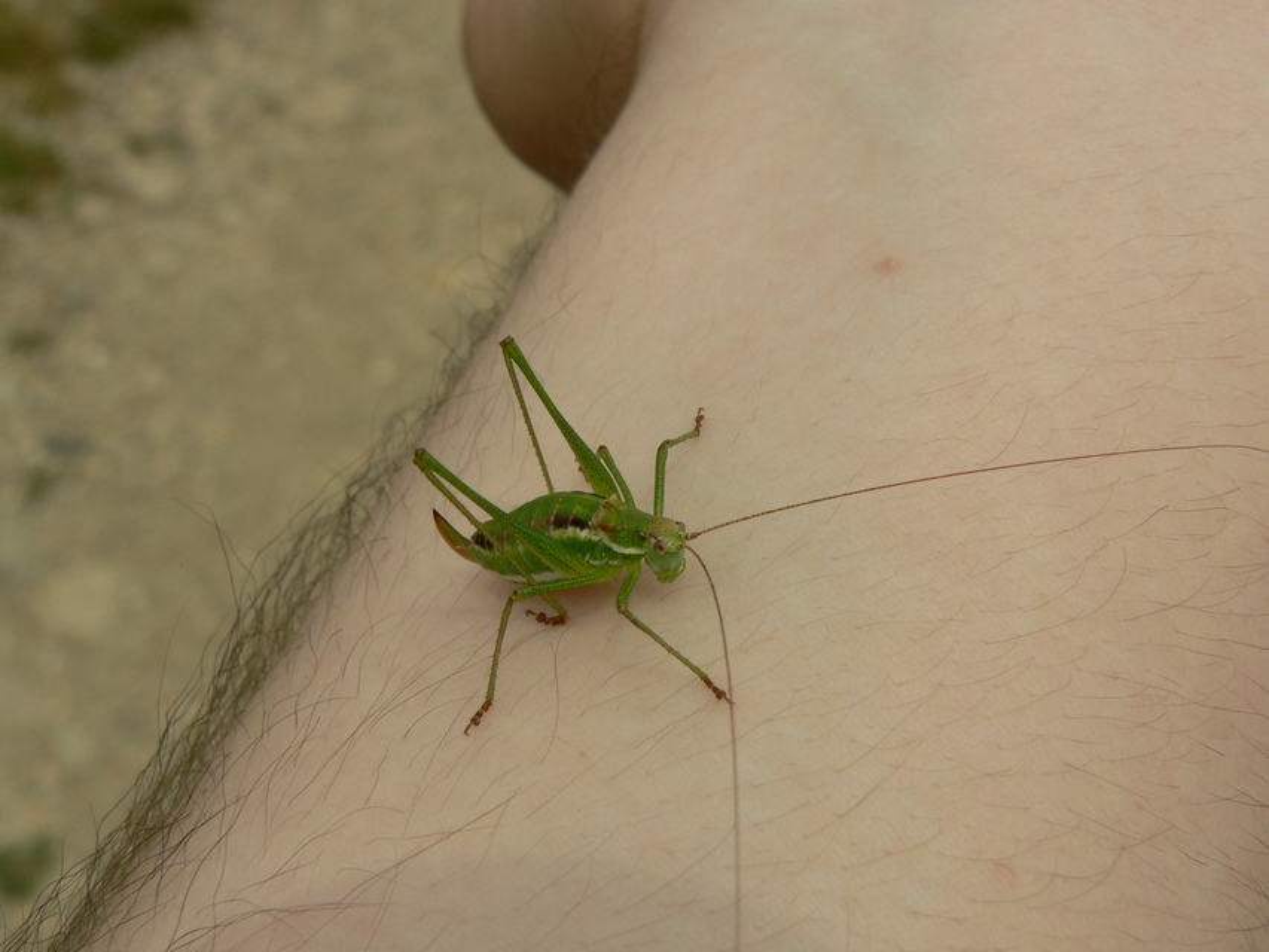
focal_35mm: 63
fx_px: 2310
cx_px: 634
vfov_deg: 23.3
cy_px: 476
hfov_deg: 30.7
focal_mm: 10.5
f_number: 5.6
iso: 80
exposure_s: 1/640
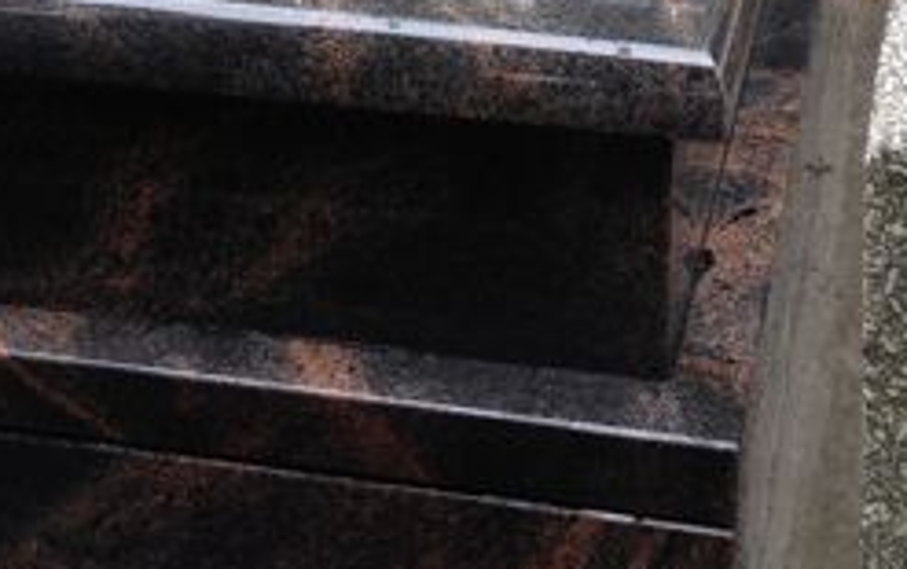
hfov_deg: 21.6
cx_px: 448
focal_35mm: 96
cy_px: -286
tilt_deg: -15.0
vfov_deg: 12.9
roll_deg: +1.0
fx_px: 2376
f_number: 2.4
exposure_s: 1/60
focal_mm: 4.28
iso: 50
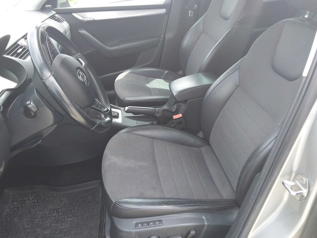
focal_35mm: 28
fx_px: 256
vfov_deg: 49.7
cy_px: 119
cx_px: 158
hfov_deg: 63.4
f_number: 1.9
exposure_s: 1/100
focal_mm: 2.91
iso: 50
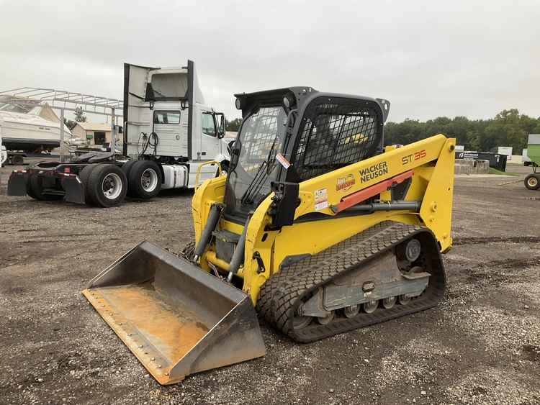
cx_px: 270
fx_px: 453
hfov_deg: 61.6
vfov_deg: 48.3
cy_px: 202
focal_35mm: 29
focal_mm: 3
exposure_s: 1/122
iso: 32
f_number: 1.8
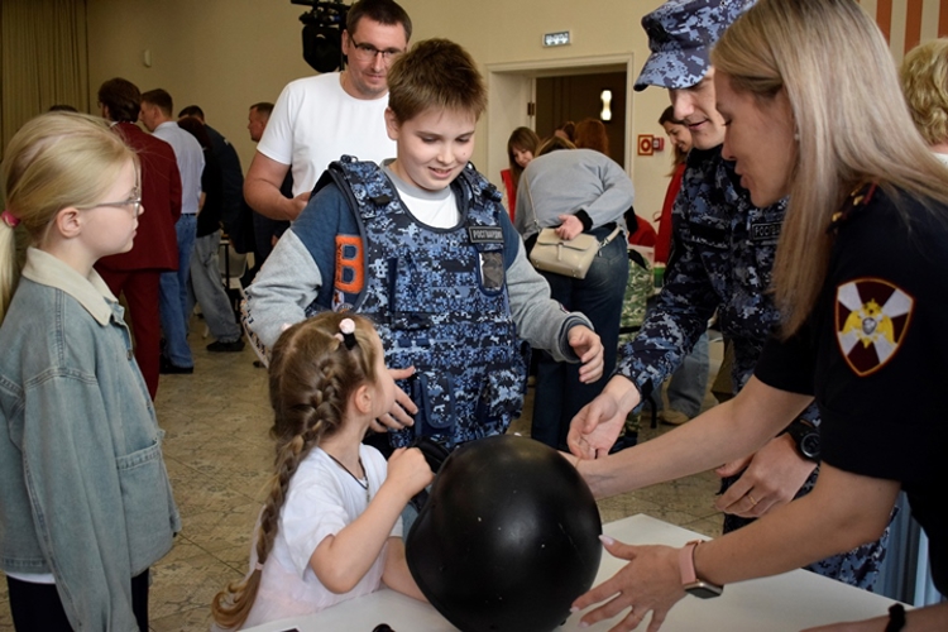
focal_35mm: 42
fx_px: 1106
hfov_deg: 46.4
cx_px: 474
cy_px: 316
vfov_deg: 31.9
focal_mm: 28
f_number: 4.2
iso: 2200
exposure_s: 1/500
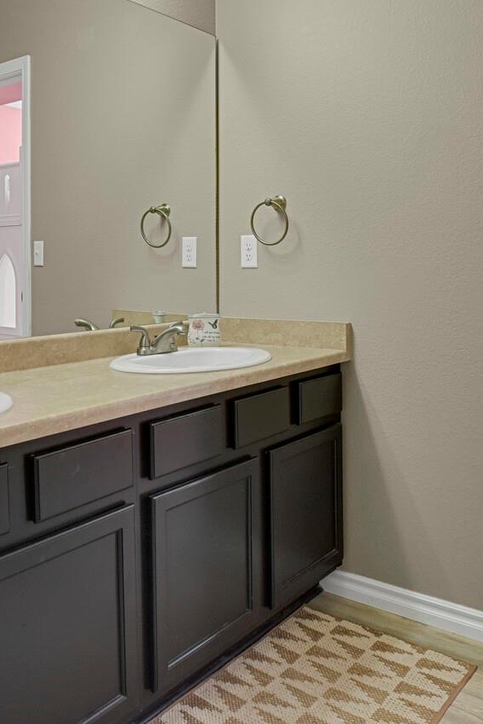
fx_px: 644
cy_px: 272
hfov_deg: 41.1
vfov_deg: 58.0
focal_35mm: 32
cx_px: 251
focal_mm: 17
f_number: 8
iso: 9000
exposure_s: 1/20
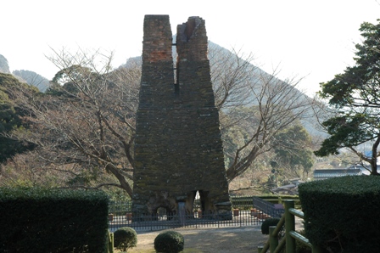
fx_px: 728
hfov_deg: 29.3
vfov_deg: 19.7
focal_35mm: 69
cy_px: 126
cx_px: 190
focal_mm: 46
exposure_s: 1/200
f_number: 7.1
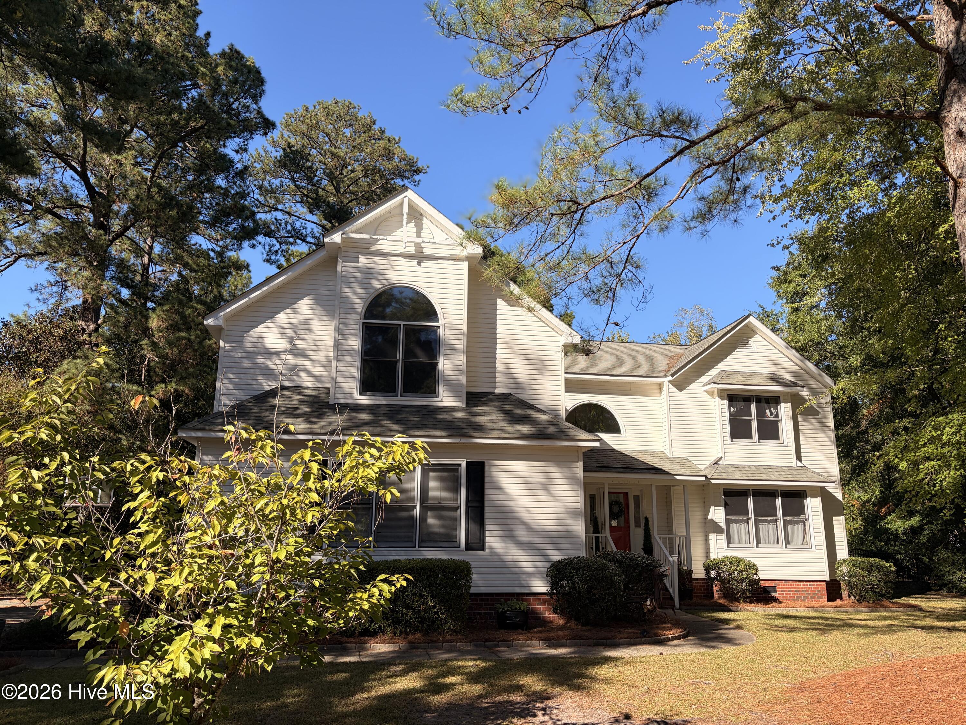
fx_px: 726
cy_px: 362
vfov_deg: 53.1
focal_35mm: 26
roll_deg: +0.3
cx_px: 483
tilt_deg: +13.8
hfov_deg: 67.3
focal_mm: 5.96
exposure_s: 1/2283
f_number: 1.6
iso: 50
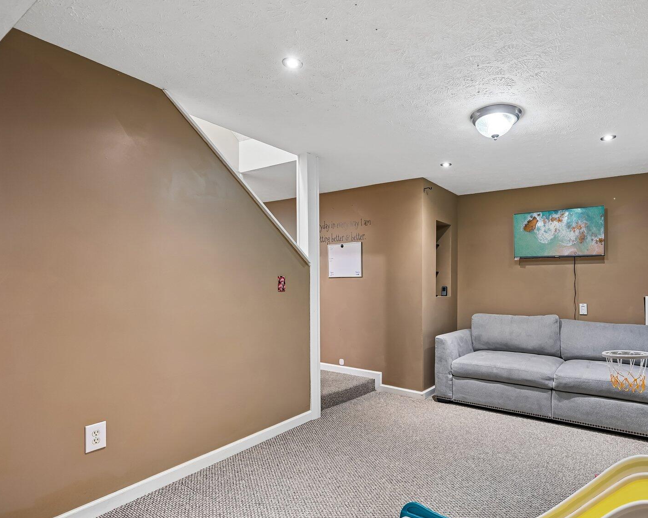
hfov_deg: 82.4
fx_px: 364
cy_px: 288
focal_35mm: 19
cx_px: 386
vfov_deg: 70.6
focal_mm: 14
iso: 400
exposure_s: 1/8
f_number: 4
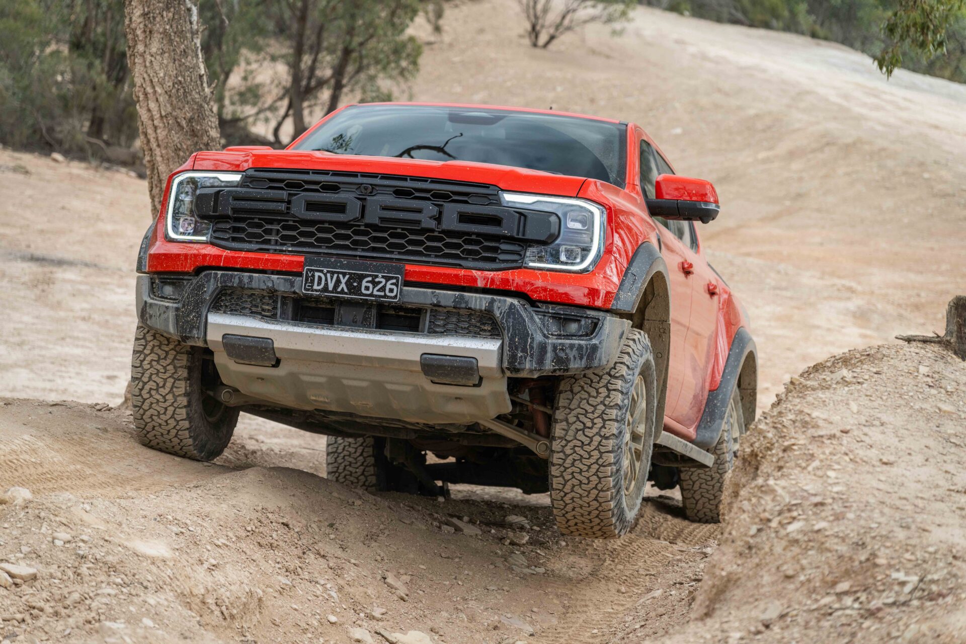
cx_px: 483
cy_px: 322
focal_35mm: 110
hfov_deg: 18.6
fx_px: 2951
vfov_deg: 12.5
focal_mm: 110
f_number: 4.5
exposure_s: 1/320
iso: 200
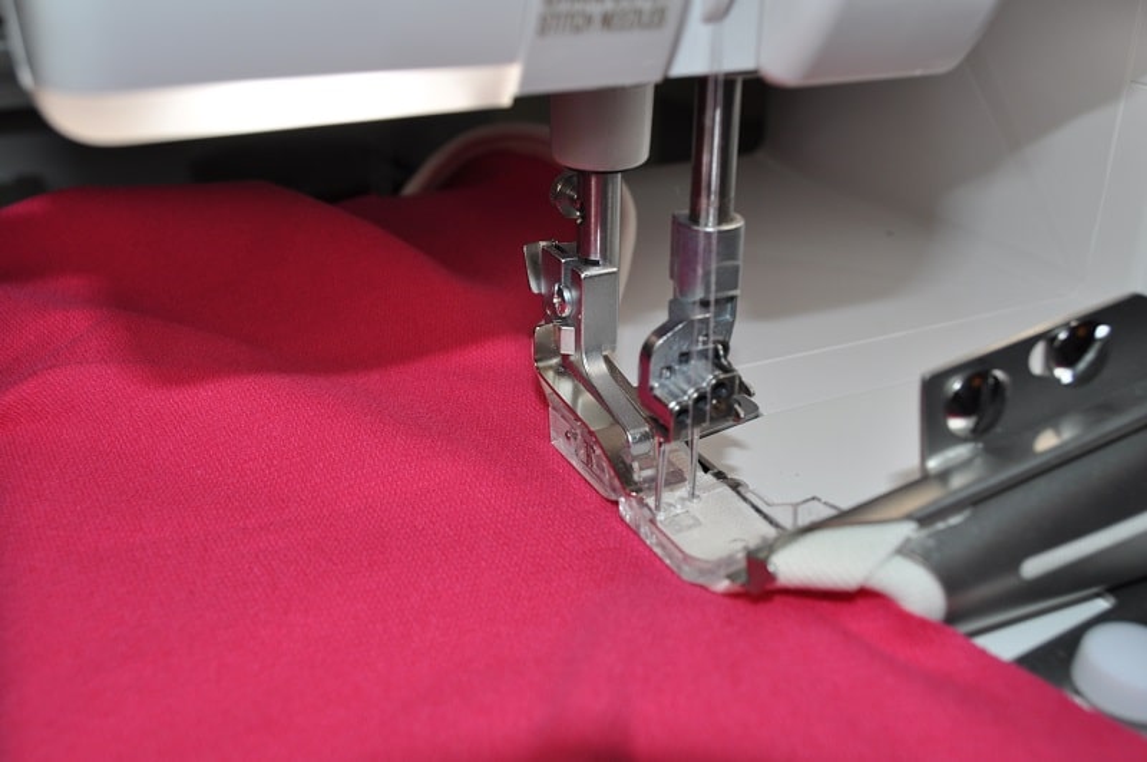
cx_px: 574
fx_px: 1241
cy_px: 381
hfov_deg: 49.6
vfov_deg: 34.1
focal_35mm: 39
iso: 200
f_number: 6.3
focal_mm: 26
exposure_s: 1/200
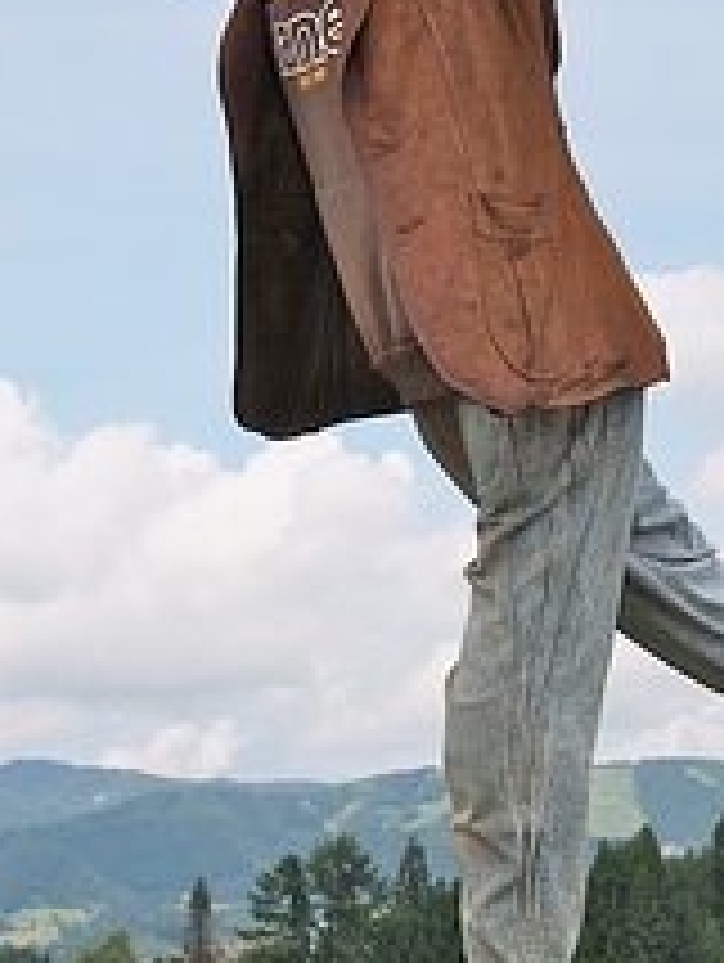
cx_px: 290
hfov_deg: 12.2
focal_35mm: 122
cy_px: 477
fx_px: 3395
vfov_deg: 16.1
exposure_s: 1/125
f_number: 10
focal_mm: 35
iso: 100
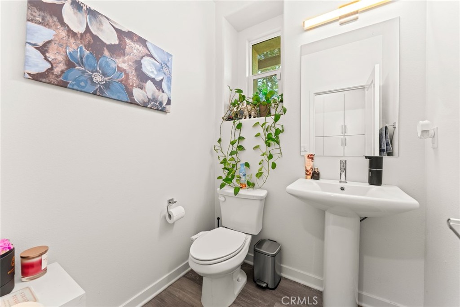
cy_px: 154
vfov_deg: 81.2
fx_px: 179
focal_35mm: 14
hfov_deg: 104.2
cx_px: 230
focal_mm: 14
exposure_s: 1/4
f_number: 6.3
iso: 320
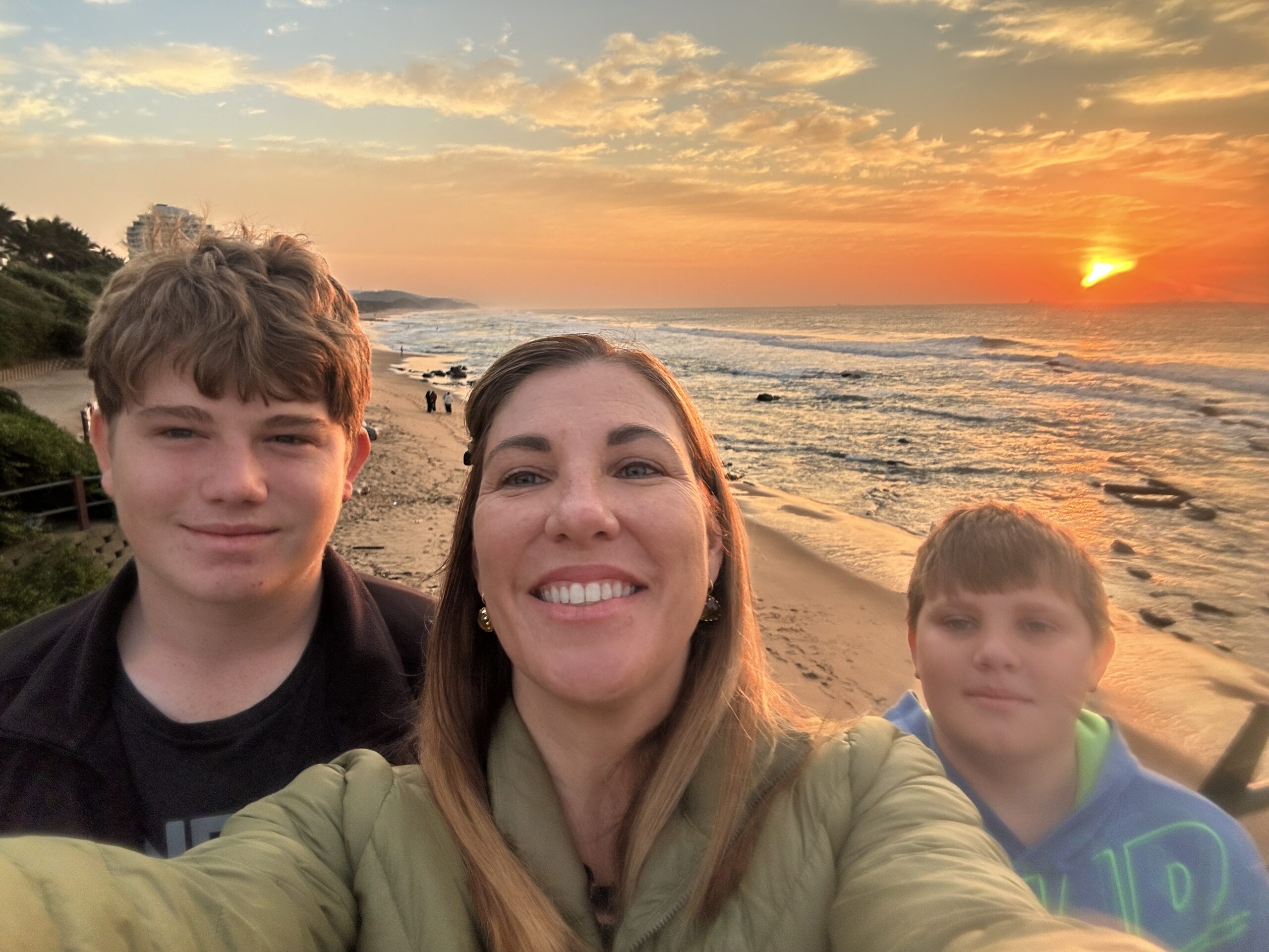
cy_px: 476
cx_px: 634
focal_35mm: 23
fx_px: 843
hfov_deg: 73.9
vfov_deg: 58.9
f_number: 1.9
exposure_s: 1/462
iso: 25
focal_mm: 2.69
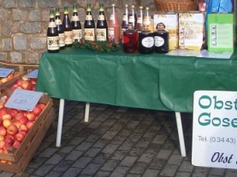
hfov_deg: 23.6
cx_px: 28
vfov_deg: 17.9
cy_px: 19
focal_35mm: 81
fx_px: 554
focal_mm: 5.8
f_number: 4.3
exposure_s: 1/250
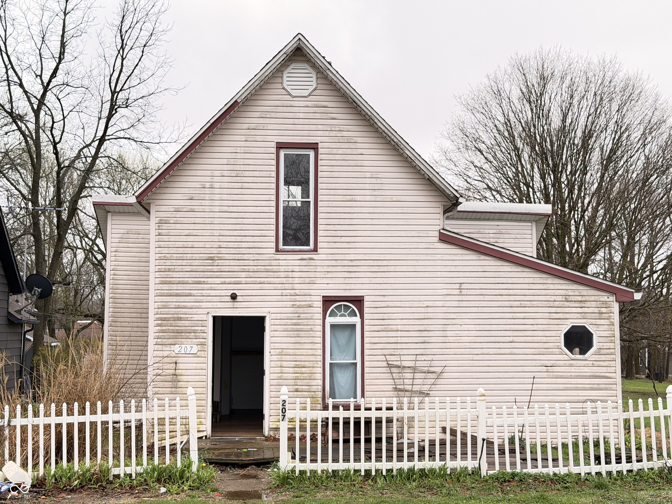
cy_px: 252
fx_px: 932
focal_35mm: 48
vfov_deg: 30.3
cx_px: 336
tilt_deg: +4.7
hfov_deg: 39.7
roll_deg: -0.1
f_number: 1.78
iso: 100
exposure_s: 1/1185
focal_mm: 6.76
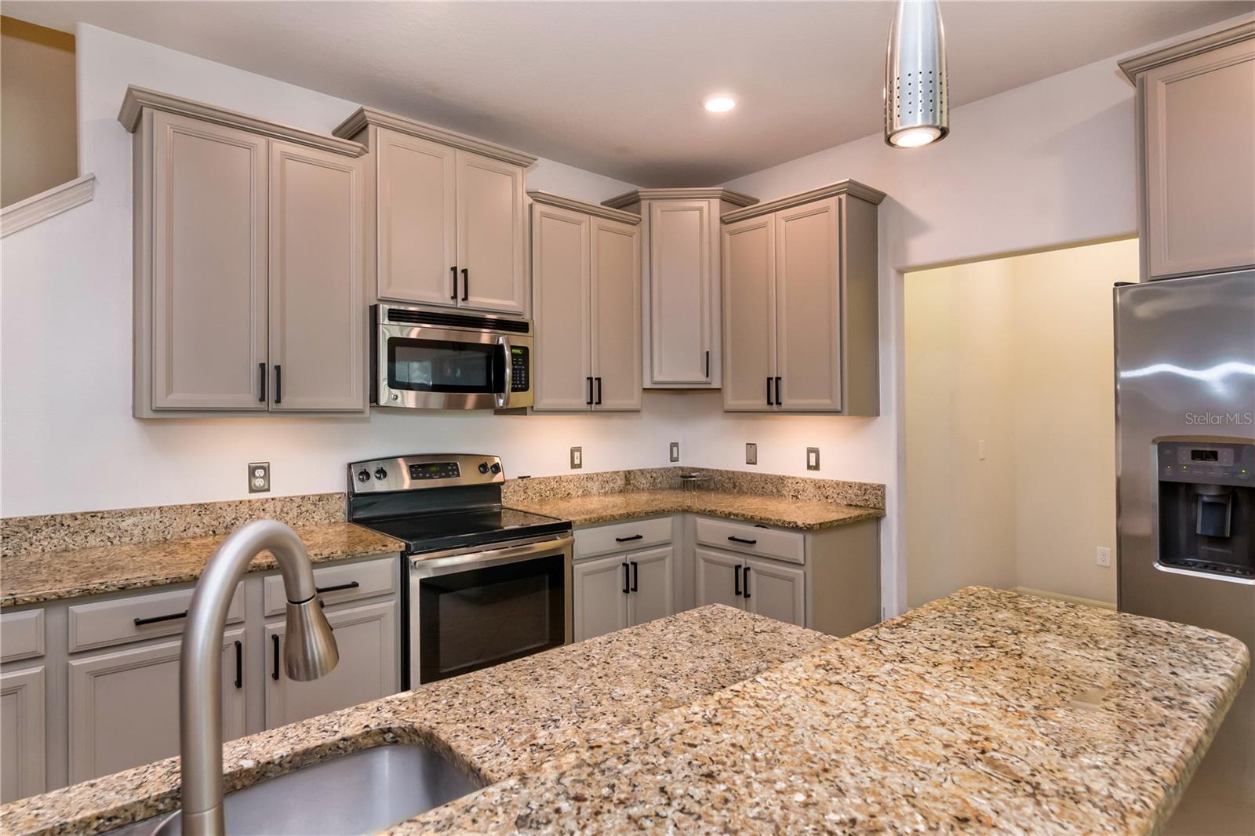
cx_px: 628
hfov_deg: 85.4
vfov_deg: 63.2
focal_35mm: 20
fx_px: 680
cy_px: 418
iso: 1400
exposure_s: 1/60
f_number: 8
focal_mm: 13
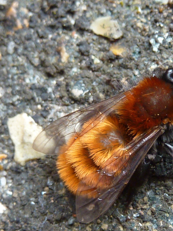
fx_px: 313
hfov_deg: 29.9
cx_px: 145
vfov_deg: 40.4
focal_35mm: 47
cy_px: 116
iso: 160
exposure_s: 1/30
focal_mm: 5.7
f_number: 3.5
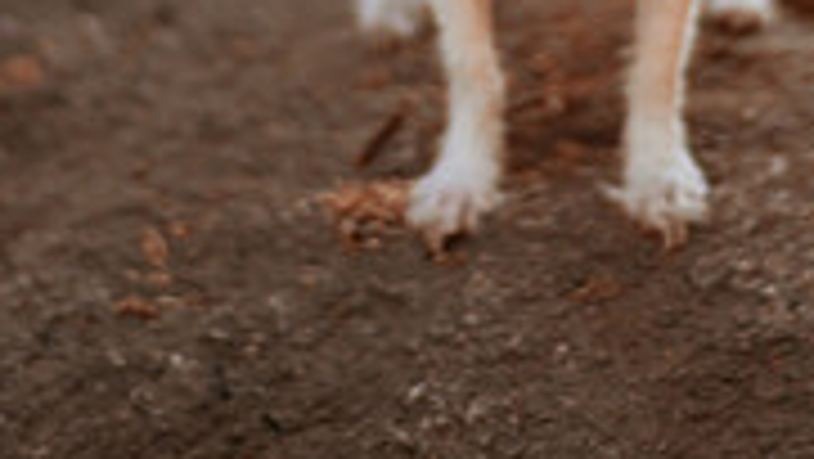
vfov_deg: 7.8
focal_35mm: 151
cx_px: 549
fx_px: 3261
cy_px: -342
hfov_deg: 14.2
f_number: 1.4
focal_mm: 58
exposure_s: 1/500
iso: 125
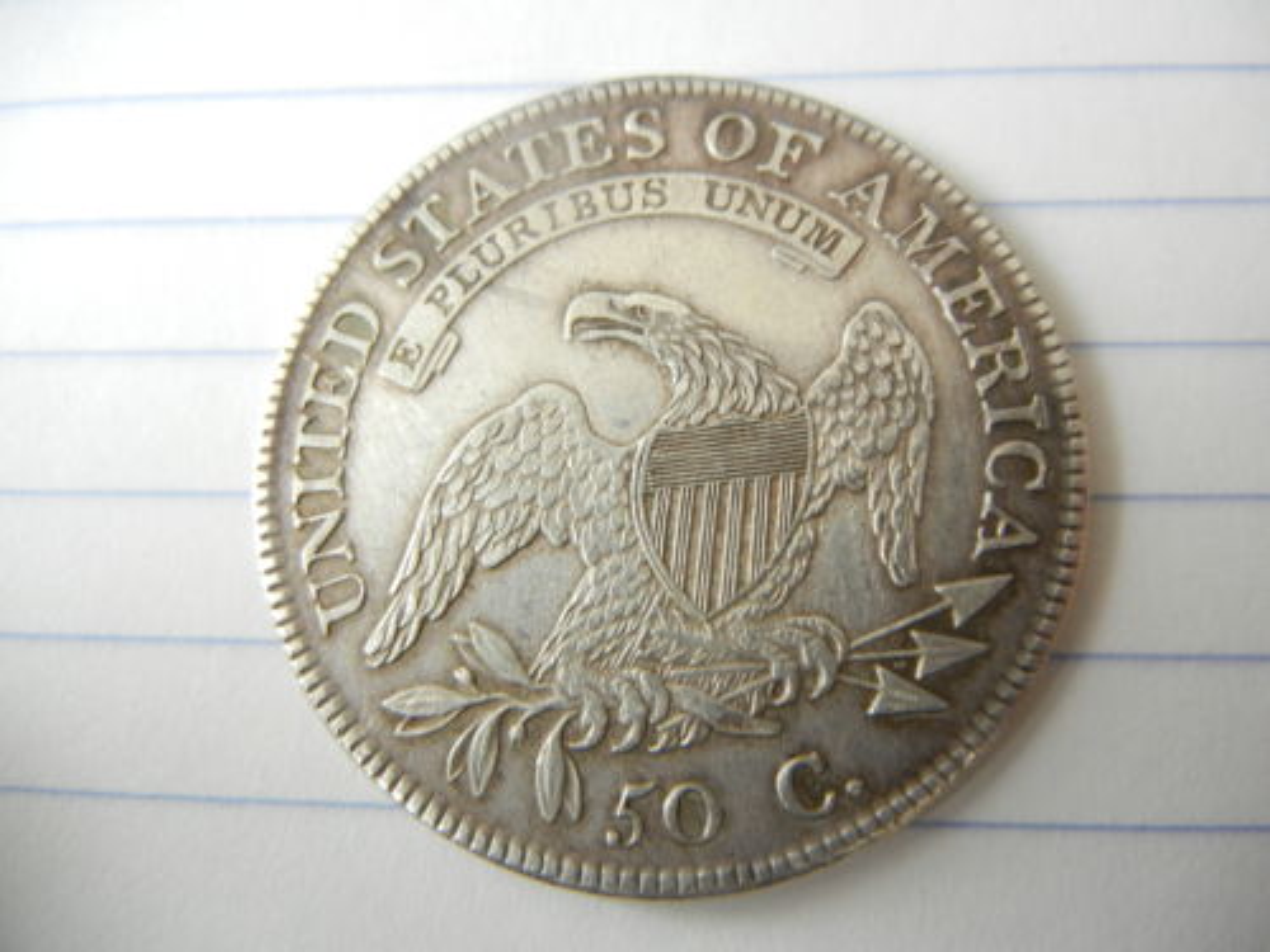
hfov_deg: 60.0
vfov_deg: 46.8
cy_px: 476
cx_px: 635
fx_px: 1101
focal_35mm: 30
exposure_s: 1/7
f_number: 3.5
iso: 400
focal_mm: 5.4
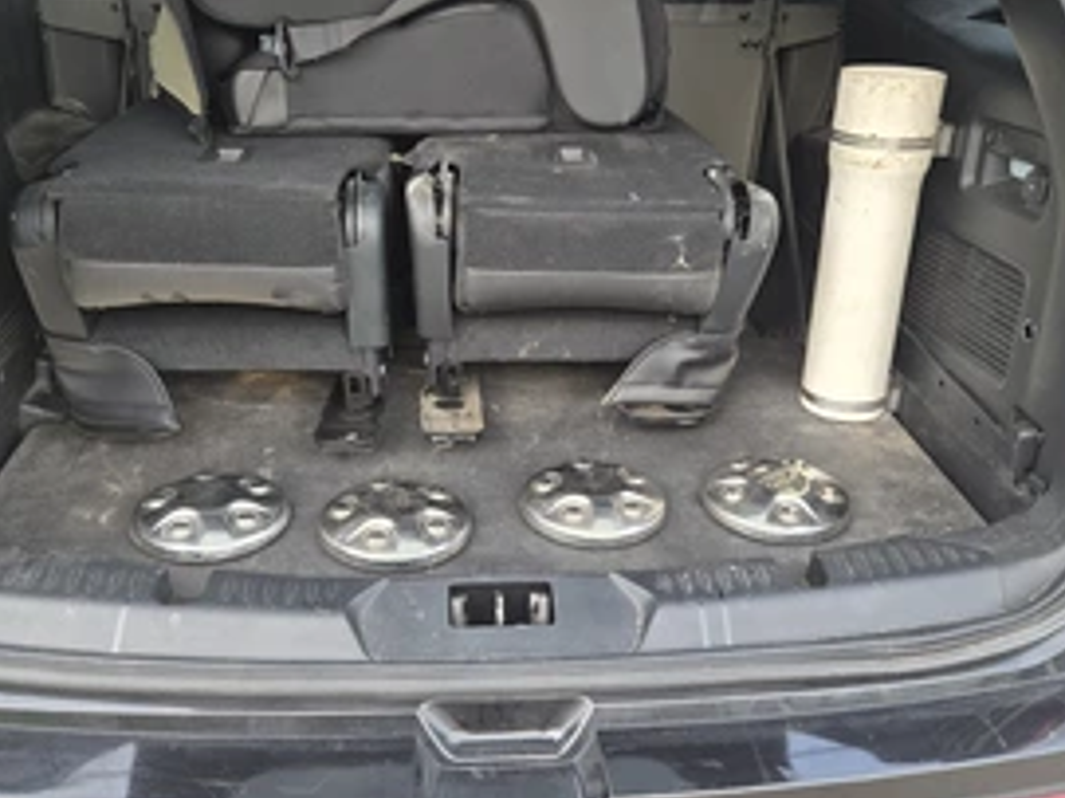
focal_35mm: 34
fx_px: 1046
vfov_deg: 41.8
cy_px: 397
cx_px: 495
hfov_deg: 53.9
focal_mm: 5.4
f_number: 1.8
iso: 80
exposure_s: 1/180
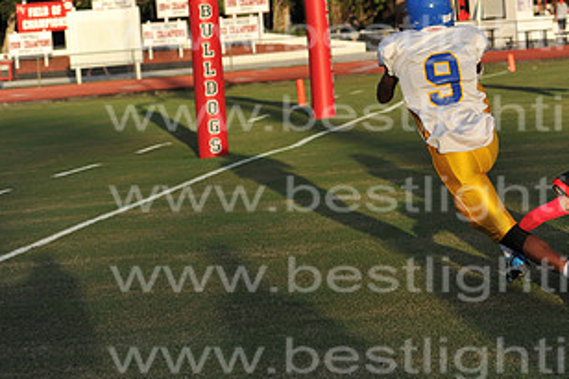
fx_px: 2085
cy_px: 78
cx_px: 527
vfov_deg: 10.3
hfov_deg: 15.3
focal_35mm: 132
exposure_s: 1/5000
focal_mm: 70
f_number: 3.5
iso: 800
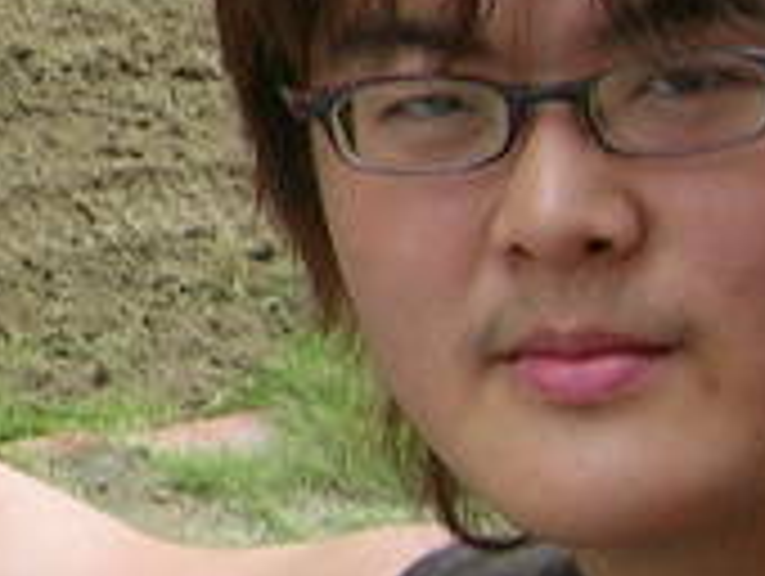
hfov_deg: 7.0
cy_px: -27
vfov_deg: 5.6
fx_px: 5865
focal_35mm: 265
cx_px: -1044
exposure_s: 1/73.4
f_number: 3
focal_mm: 6.7
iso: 50
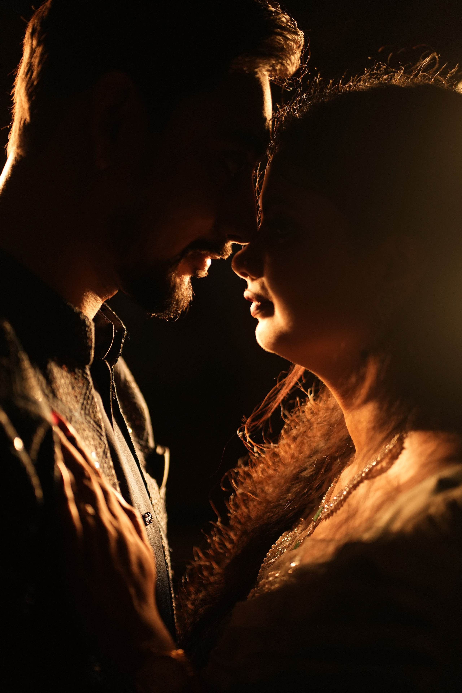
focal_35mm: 85
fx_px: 1636
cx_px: 231
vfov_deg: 23.9
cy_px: 346
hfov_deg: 16.1
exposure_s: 1/200
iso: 1000
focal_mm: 85
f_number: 1.8
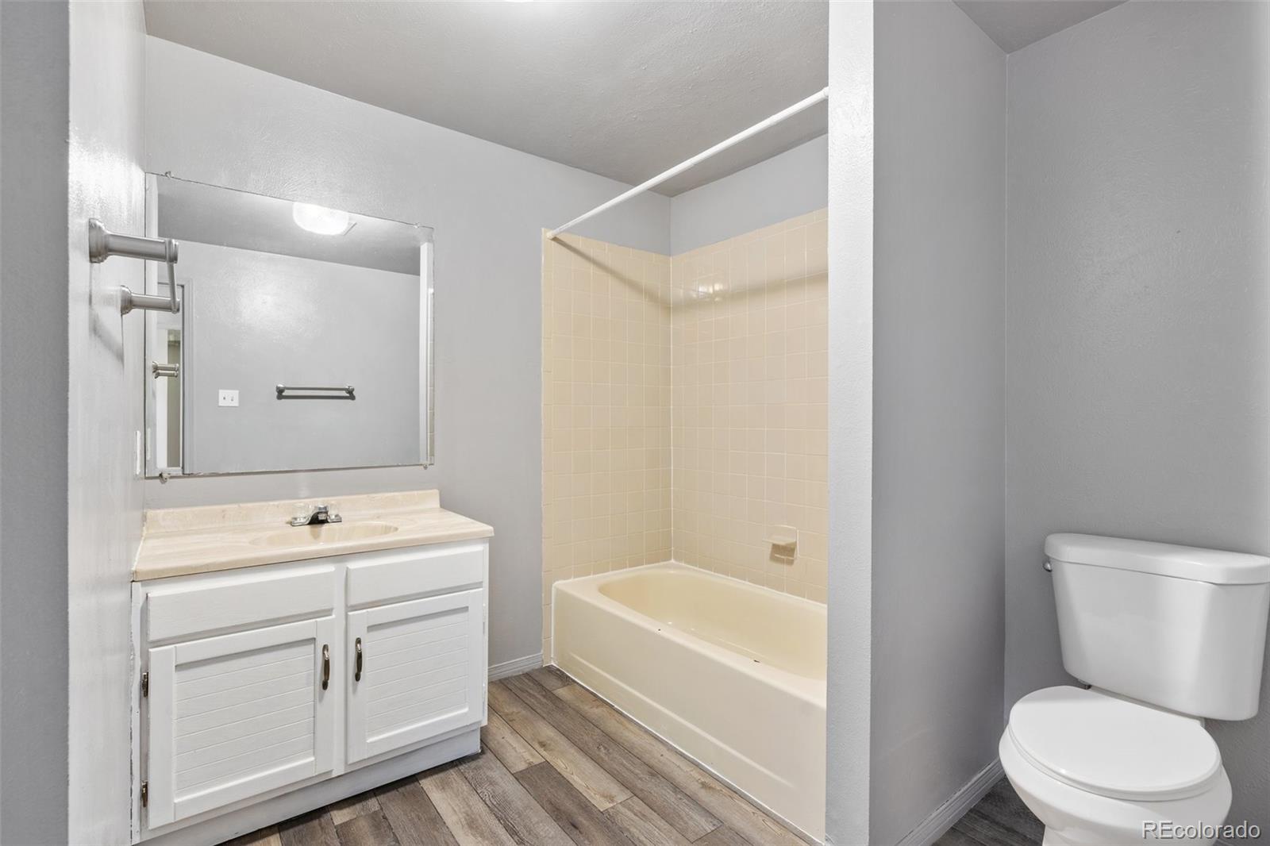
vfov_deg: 73.7
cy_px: 423
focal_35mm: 16
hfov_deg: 96.7
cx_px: 635
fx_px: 564
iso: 100
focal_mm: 16
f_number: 7.1
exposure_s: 1.3
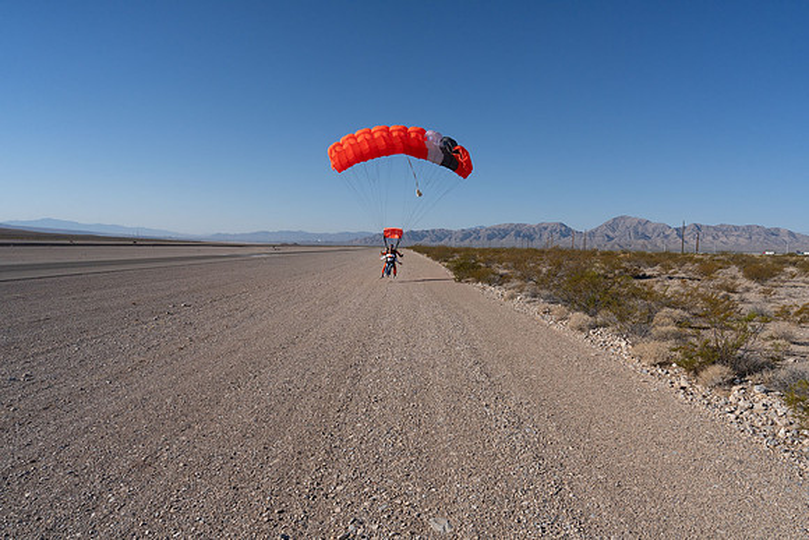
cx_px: 404
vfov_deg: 53.2
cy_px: 270
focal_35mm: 24
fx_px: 539
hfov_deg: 73.7
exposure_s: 1/2000
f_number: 11
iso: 800
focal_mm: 24
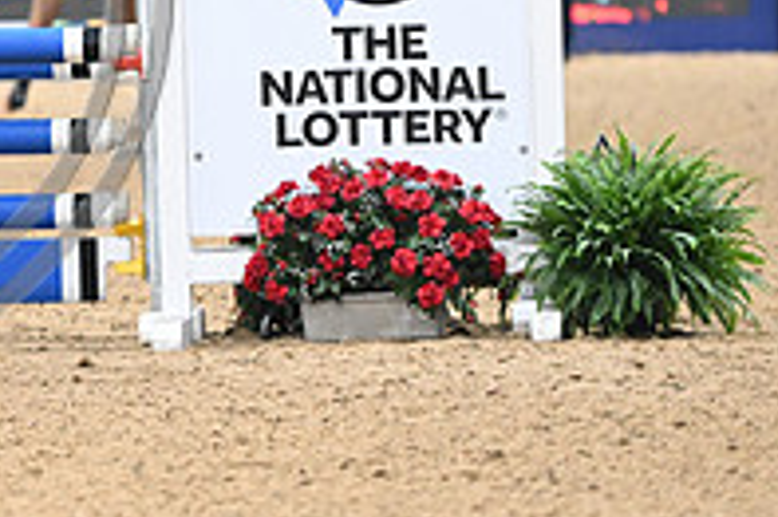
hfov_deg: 4.2
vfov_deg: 2.8
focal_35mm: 486
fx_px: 10494
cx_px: -280
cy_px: -73
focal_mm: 165
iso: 6400
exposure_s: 1/800
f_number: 3.5
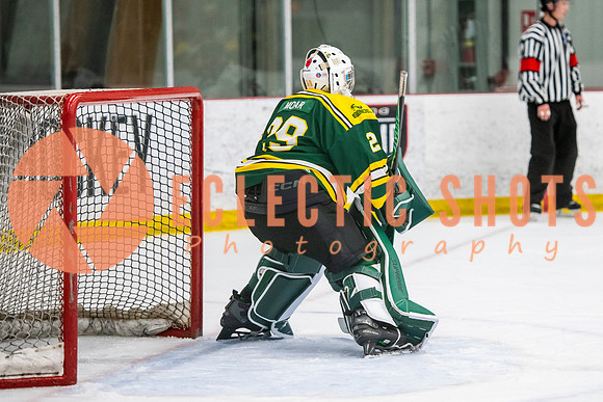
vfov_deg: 7.8
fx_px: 2962
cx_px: 372
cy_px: 185
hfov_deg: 11.6
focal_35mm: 177
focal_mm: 135
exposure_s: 1/640
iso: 2500
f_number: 3.2
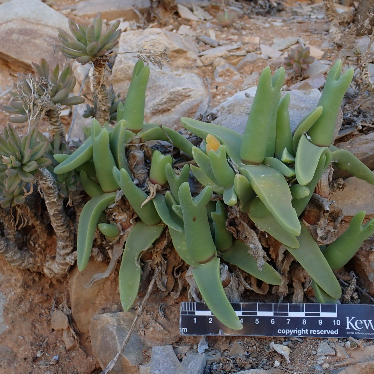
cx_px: 230
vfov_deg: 37.6
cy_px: 188
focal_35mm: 45
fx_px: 550
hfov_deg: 37.4
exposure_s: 1/80
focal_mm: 6.86
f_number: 3.5
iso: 100
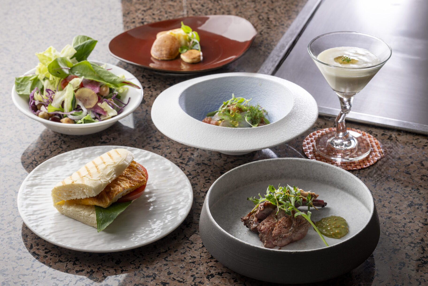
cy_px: 143
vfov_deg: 20.9
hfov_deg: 31.0
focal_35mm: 65
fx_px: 773
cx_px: 214
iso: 100
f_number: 11
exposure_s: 1/100
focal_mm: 65
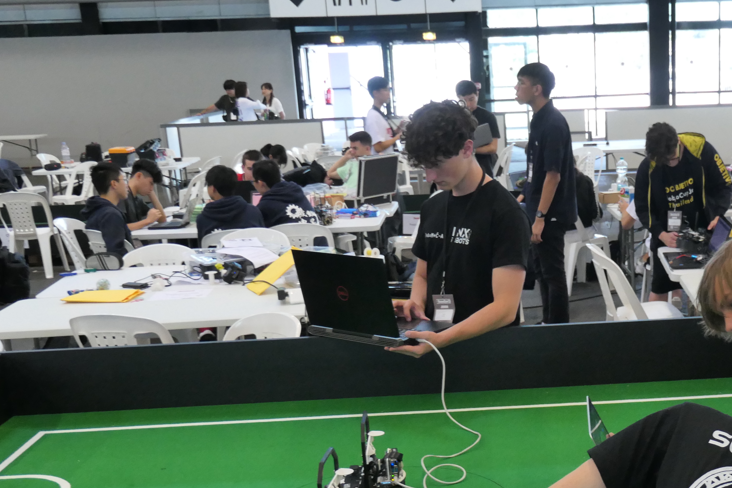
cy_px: 389
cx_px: 574
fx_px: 1078
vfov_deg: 25.1
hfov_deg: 36.4
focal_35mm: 53
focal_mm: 11.1
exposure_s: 1/80
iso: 1000
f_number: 3.6
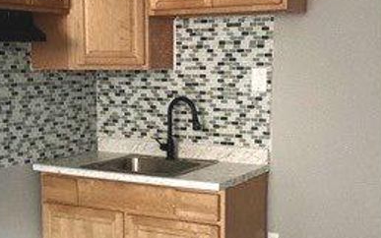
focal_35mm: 39
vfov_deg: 32.8
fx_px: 405
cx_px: 127
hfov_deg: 49.5
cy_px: 110
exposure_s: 1/28
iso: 1600
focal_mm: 6.76
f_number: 1.78
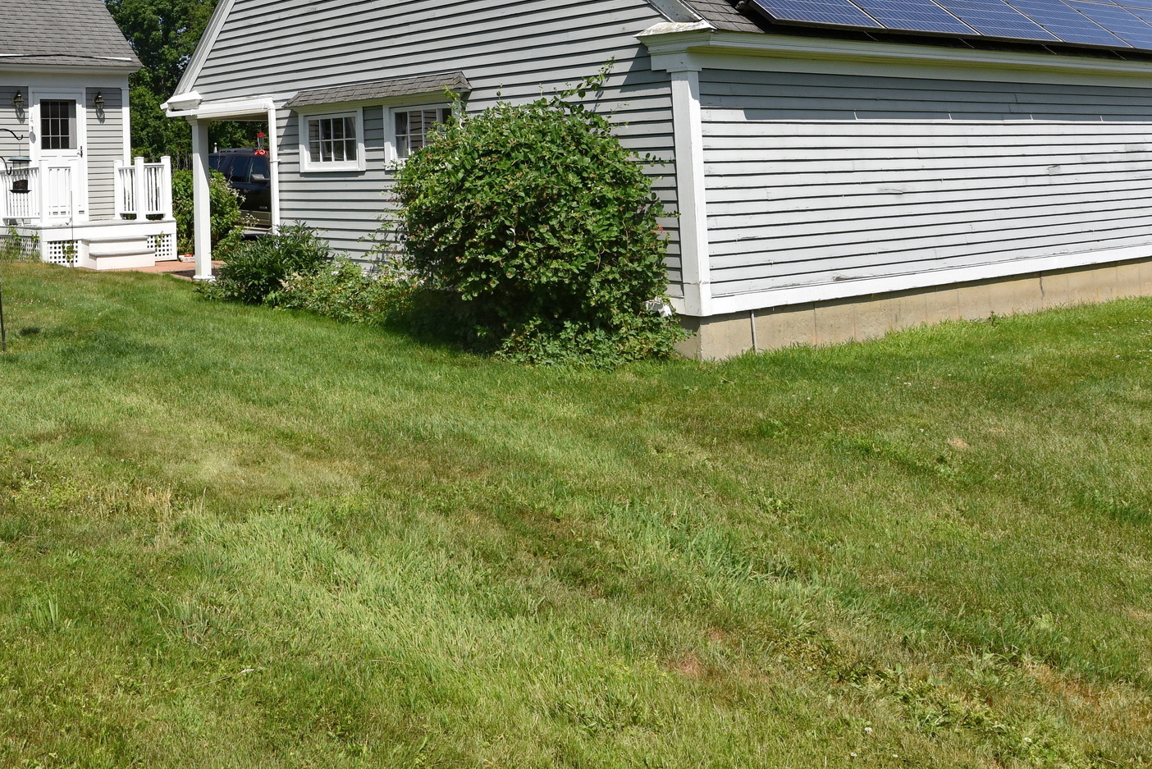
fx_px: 1120
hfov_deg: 48.9
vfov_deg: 35.6
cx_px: 126
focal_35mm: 35
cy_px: 72
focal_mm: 16
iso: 400
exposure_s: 1/640
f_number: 13
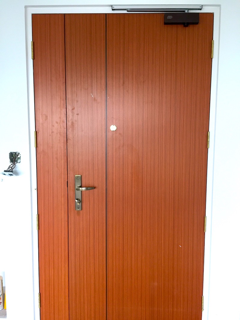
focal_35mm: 29
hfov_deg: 48.2
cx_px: 120
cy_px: 160
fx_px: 268
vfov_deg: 61.7
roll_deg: -0.3
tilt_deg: -6.0
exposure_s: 1/33
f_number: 2.2
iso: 50
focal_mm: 4.15
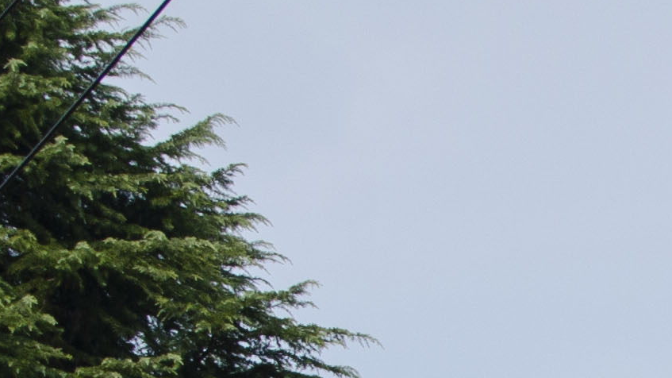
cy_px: 1051
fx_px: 3901
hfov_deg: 9.2
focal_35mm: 219
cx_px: 1366
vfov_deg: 5.3
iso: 180
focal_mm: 24
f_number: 8
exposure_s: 1/250
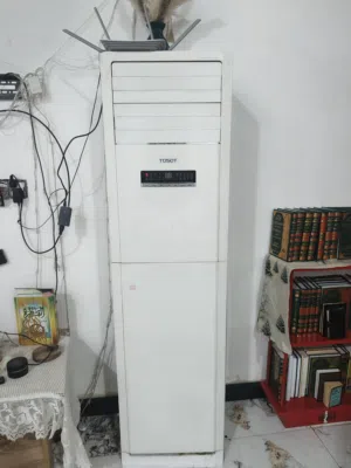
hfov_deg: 58.9
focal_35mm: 23
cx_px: 176
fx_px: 311
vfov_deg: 73.9
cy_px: 234
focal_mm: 5.56
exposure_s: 1/50
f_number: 1.8
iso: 399
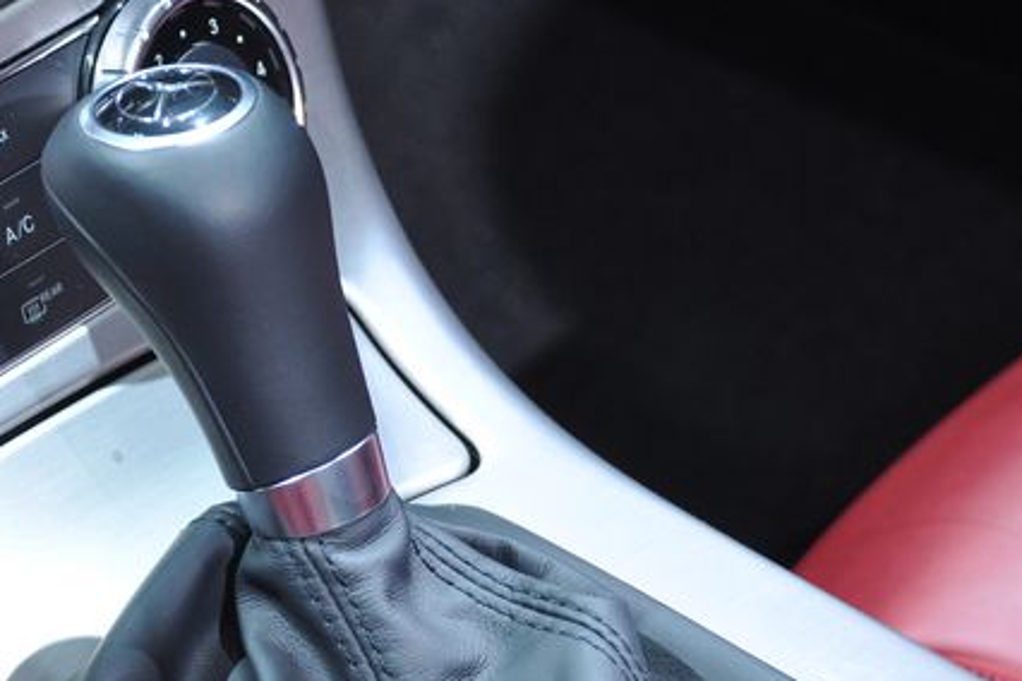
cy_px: 500
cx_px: 288
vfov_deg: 6.5
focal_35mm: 211
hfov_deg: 9.7
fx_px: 5988
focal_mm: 75
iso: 640
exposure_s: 1/80
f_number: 5.3
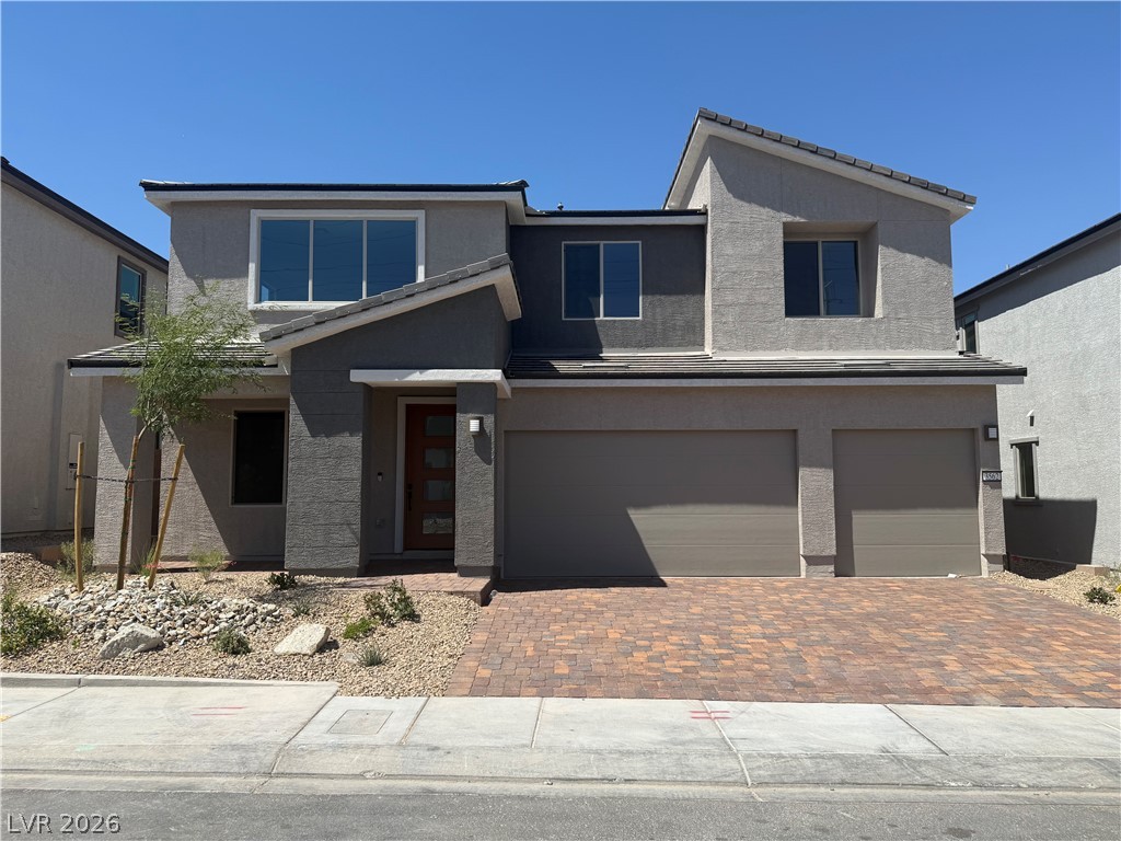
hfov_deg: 71.6
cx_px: 560
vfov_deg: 56.8
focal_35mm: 24
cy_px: 420
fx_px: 777
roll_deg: +0.7
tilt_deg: +5.0
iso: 80
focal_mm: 6.76
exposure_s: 1/5319
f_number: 1.78
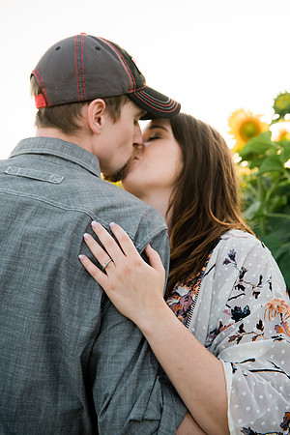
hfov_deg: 28.1
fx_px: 580
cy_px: 218
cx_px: 145
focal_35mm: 48
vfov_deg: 41.1
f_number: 5.6
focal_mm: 48
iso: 320
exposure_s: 1/320
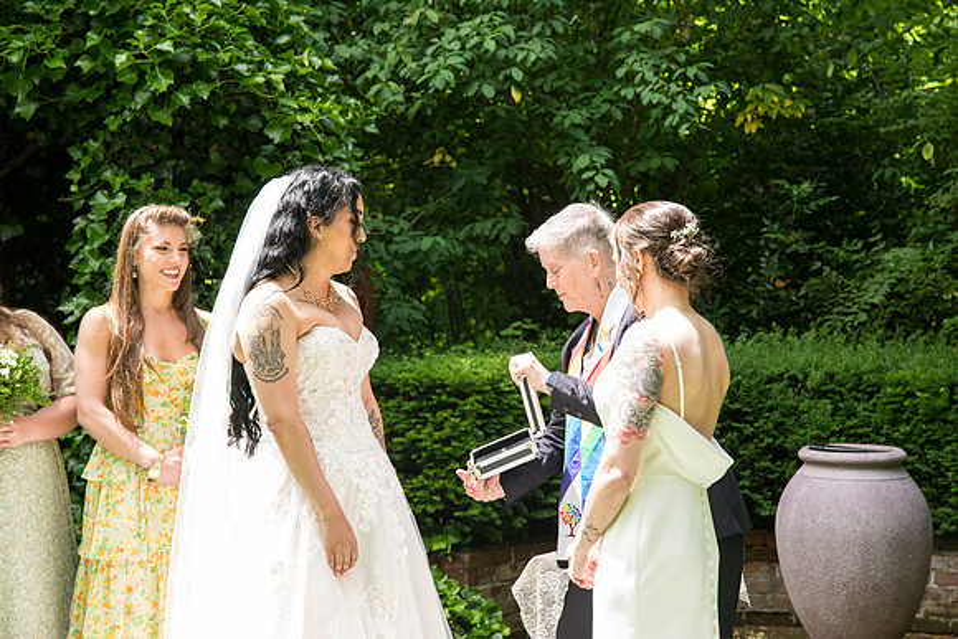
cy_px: 320
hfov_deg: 28.8
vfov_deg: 19.5
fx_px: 1863
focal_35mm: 70
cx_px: 479
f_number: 5
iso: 500
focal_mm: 70
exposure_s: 1/400
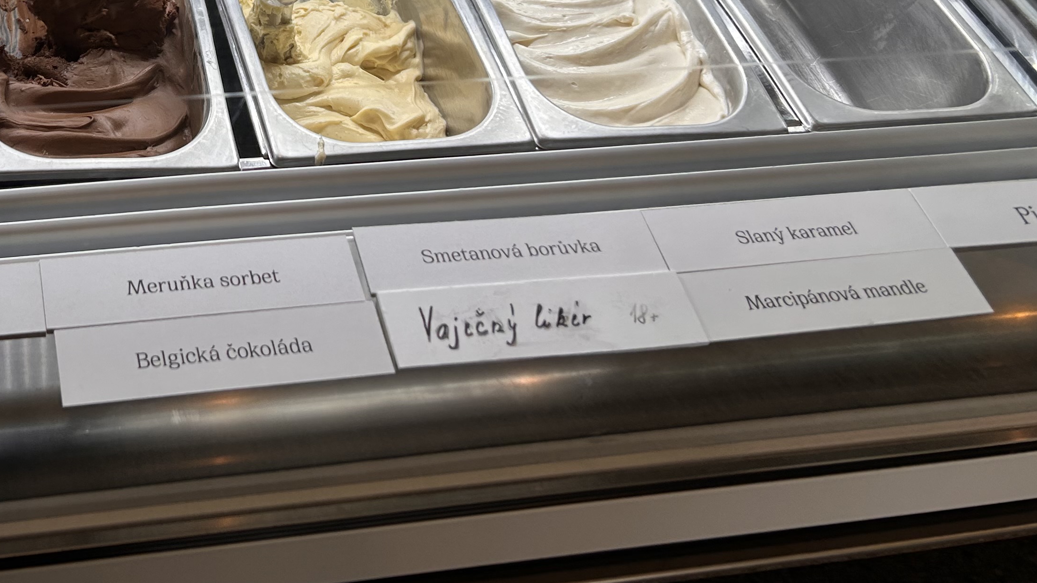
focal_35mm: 52
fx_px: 1430
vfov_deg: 21.8
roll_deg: -3.6
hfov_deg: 38.0
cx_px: 171
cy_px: -65
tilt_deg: -30.7
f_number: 1.5
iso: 40
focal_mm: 5.7
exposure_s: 1/121
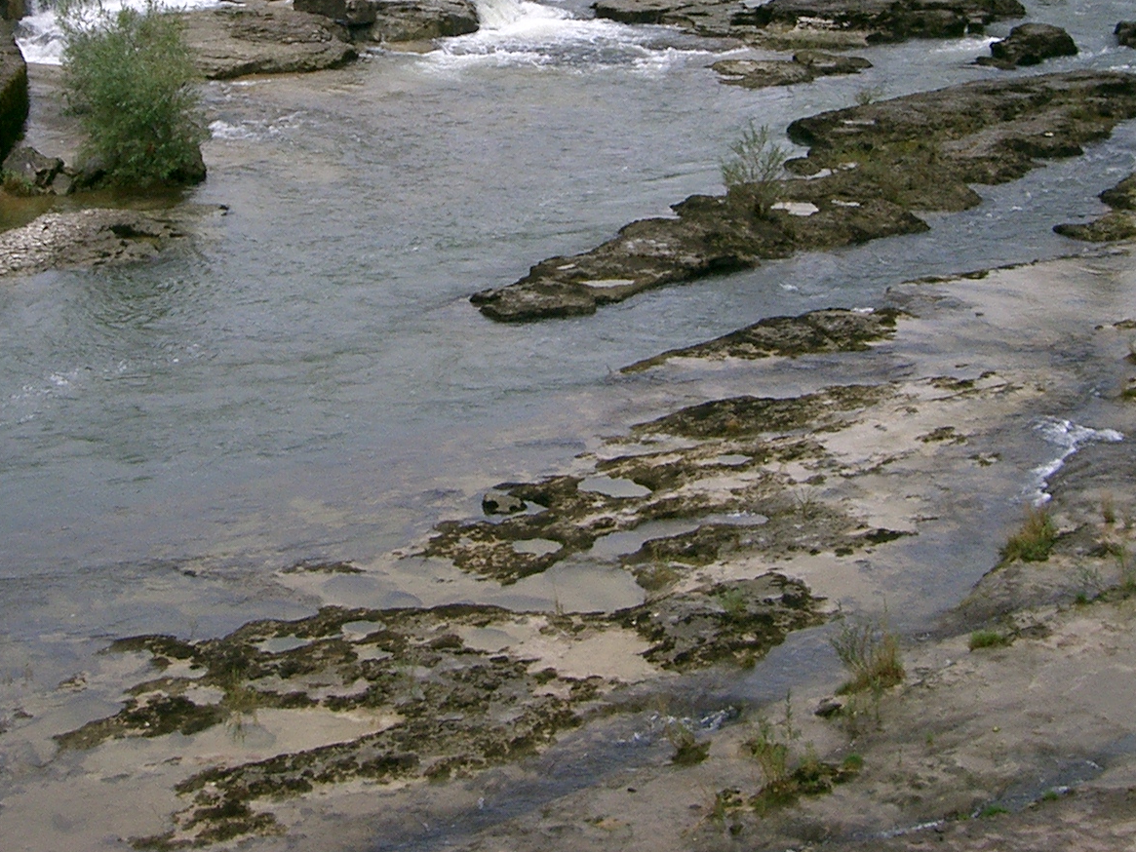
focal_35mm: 75
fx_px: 2462
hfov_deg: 25.9
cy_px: 50
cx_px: 418
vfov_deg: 19.2
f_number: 4.8
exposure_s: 1/500
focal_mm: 8
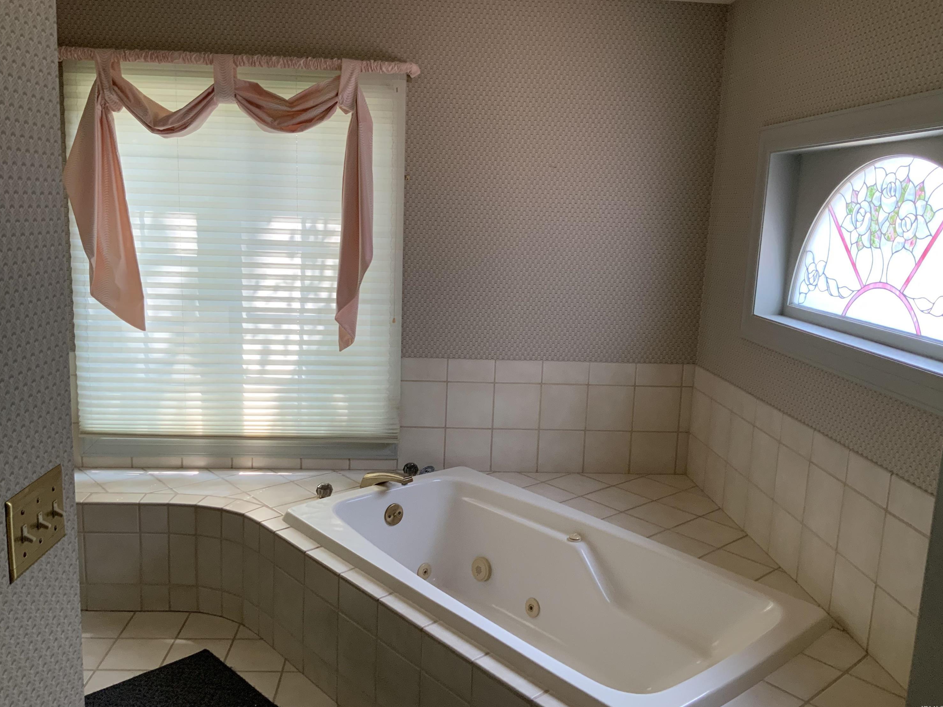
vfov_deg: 46.8
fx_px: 817
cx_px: 458
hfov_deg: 60.0
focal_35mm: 30
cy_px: 350
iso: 64
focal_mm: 3
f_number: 1.8
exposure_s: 1/69
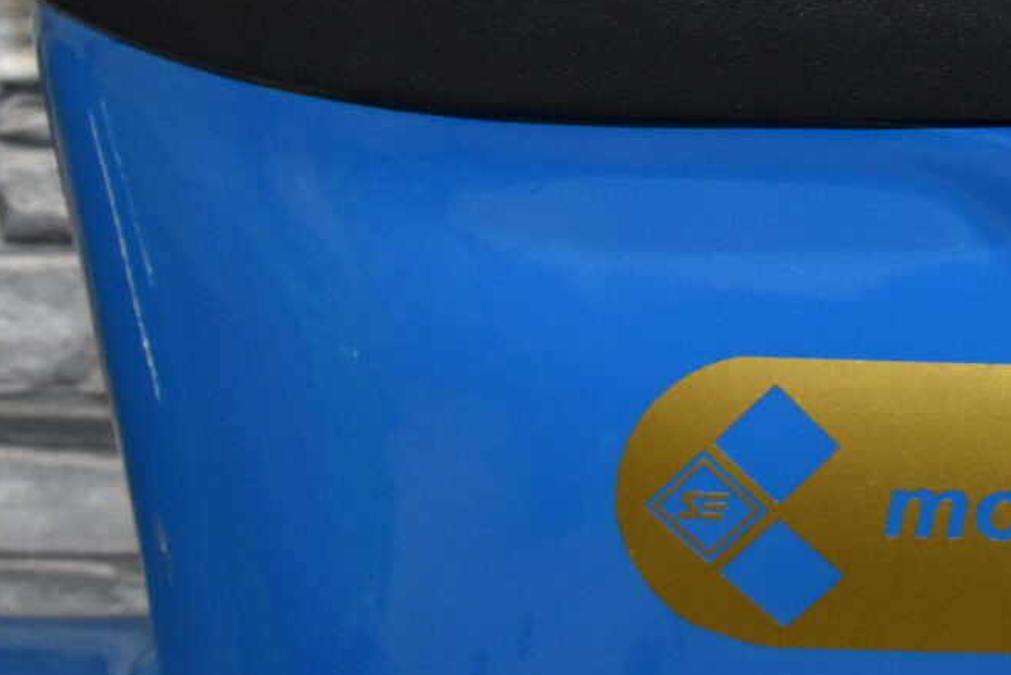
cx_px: 1250
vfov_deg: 12.6
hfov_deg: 18.2
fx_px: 2977
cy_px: -112
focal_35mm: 106
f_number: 5
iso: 800
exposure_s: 1/100
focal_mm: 18
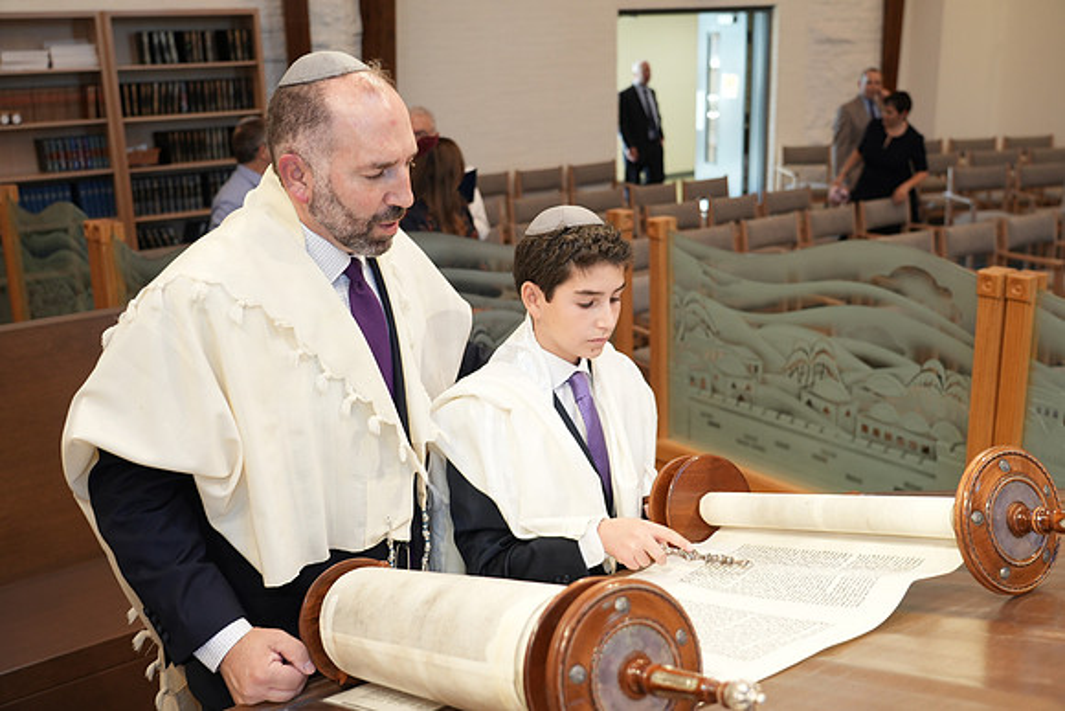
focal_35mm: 38
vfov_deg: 35.1
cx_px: 532
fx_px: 1124
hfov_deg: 50.7
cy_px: 356
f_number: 4
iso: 640
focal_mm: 38
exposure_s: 1/80
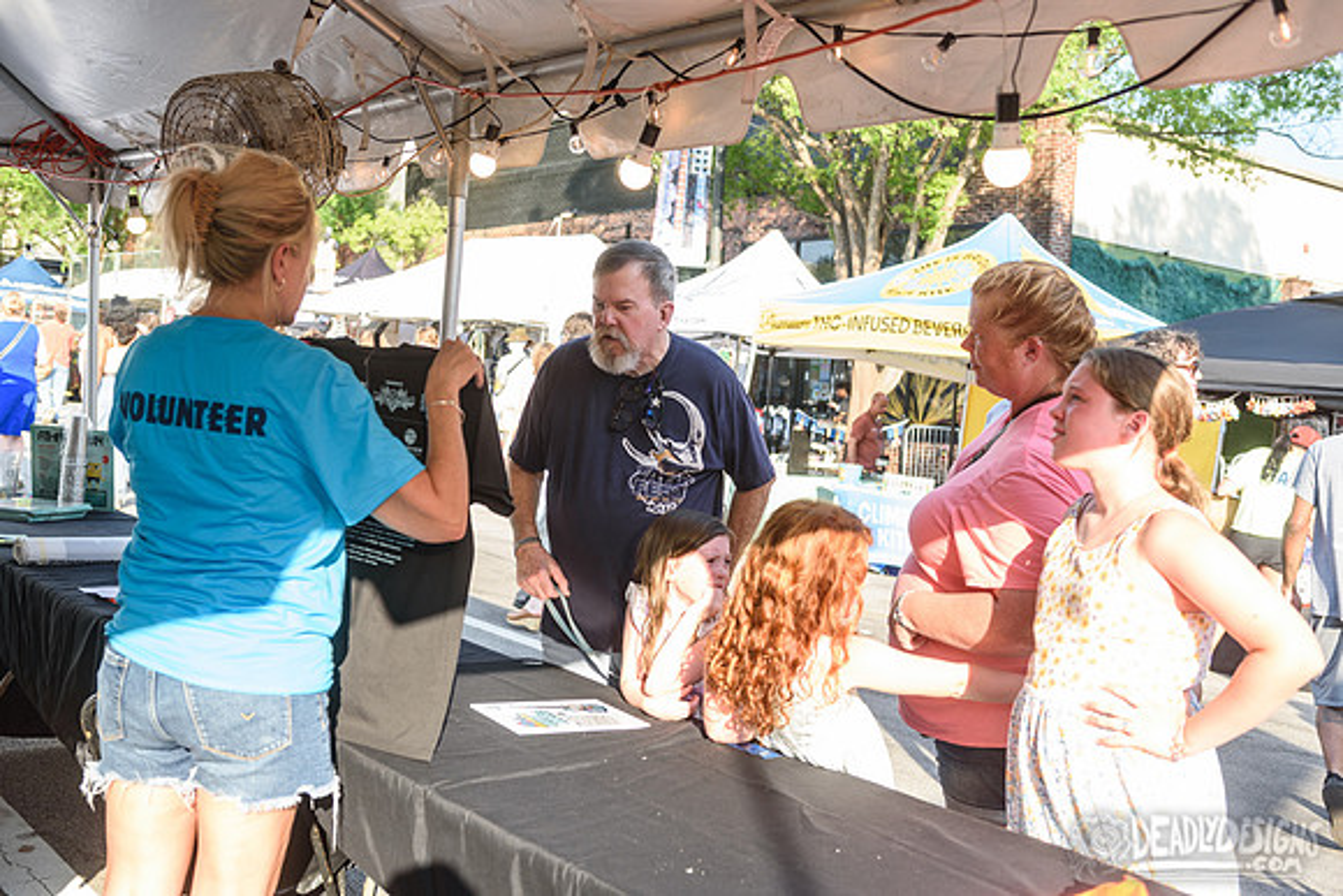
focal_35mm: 38
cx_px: 672
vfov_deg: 35.1
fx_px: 1418
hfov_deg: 50.7
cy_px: 448
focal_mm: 38
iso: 250
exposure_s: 1/320
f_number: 5
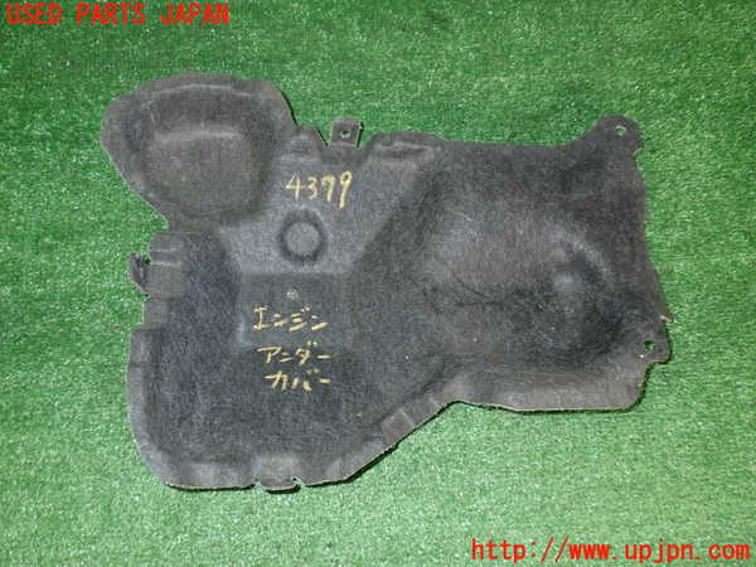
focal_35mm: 32
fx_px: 699
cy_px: 284
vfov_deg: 44.2
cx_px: 378
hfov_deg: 56.8
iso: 200
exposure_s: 1/30
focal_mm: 5.79
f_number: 2.4
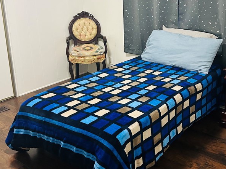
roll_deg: +1.9
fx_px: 294
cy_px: 69
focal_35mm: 45
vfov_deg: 32.1
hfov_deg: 41.9
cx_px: 134
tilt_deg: -17.6
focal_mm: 5.7
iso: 400
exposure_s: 1/40
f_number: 1.5
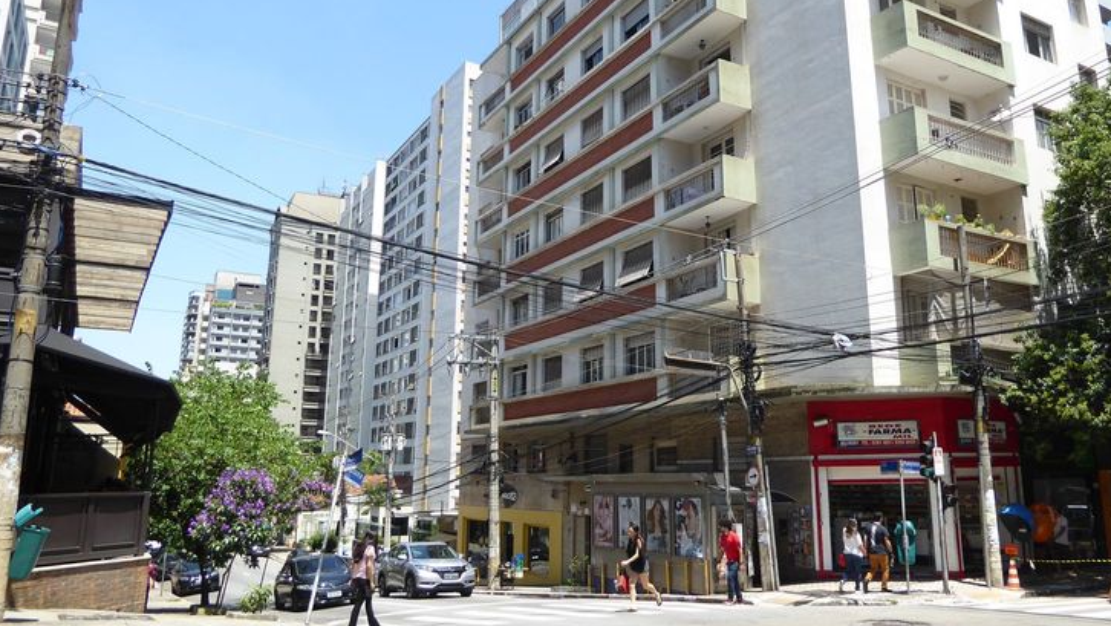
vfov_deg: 38.9
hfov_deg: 64.2
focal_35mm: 30
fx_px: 884
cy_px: 279
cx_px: 603
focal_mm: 4.3
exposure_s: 1/400
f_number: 3.3
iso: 80
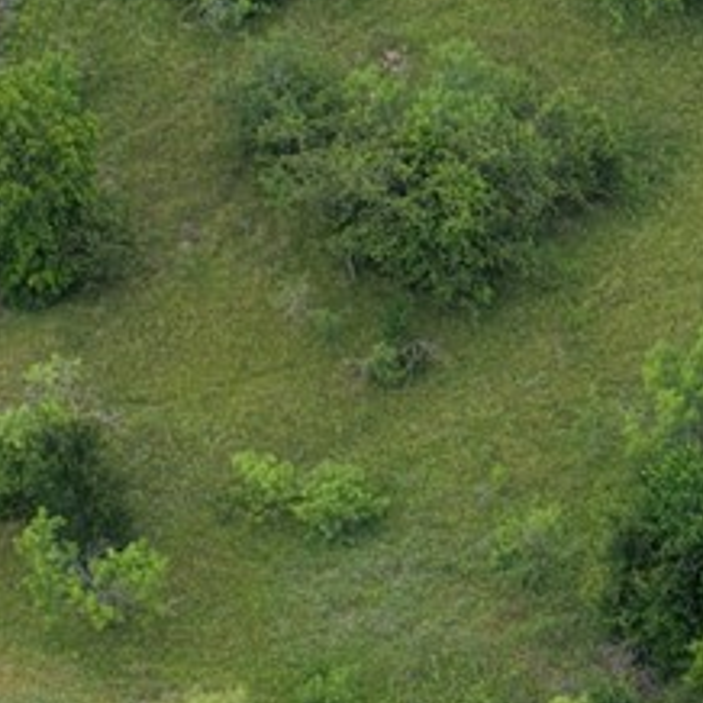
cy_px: -348
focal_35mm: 237
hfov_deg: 7.1
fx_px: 5445
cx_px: 1432
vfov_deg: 7.3
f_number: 2.8
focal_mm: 14.45
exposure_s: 1/500
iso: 125
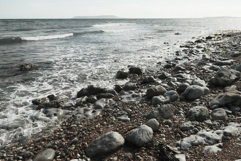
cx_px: 120
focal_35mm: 26
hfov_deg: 69.4
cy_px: 80
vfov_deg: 49.6
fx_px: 174
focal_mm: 17.4
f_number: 18
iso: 640
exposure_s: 1/170
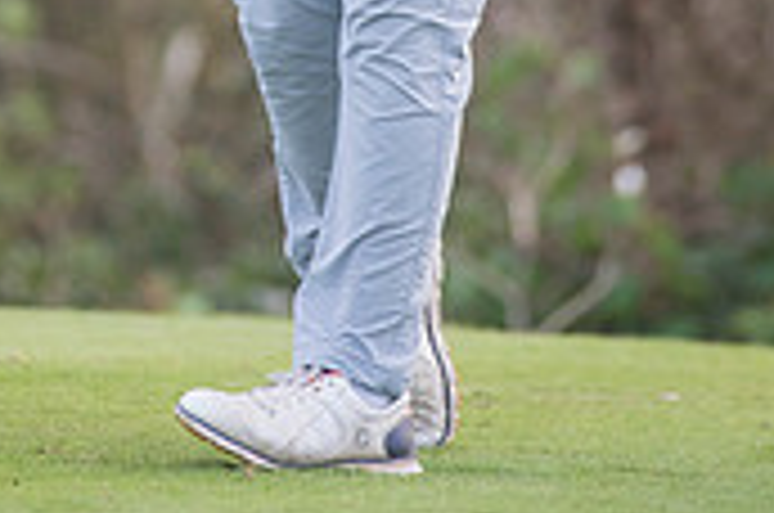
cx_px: 171
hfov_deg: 2.6
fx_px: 16889
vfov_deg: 1.7
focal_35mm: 787
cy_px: -441
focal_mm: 300
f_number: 4
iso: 1000
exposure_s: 1/1600
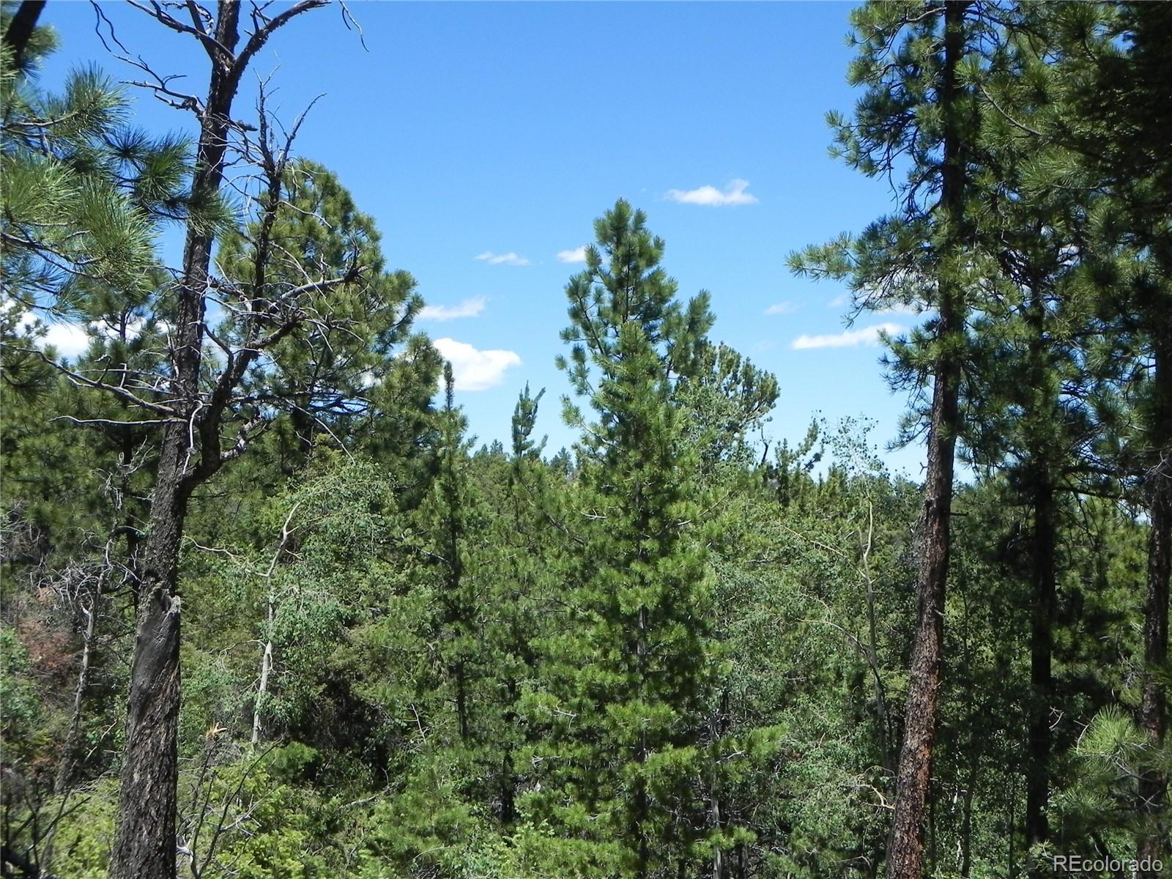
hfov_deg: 41.2
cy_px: 440
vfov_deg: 31.5
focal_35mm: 46
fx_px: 1557
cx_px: 586
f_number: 6.3
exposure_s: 1/356
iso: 160
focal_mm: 8.2
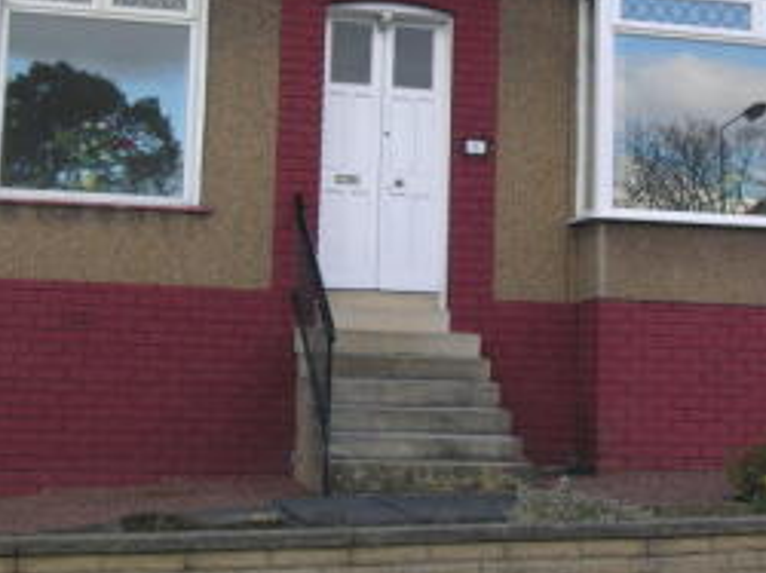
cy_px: 213
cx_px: 440
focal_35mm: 70
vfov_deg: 20.9
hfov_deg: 27.8
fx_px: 1548
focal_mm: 7.5
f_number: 3.9
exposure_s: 1/90.4
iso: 50
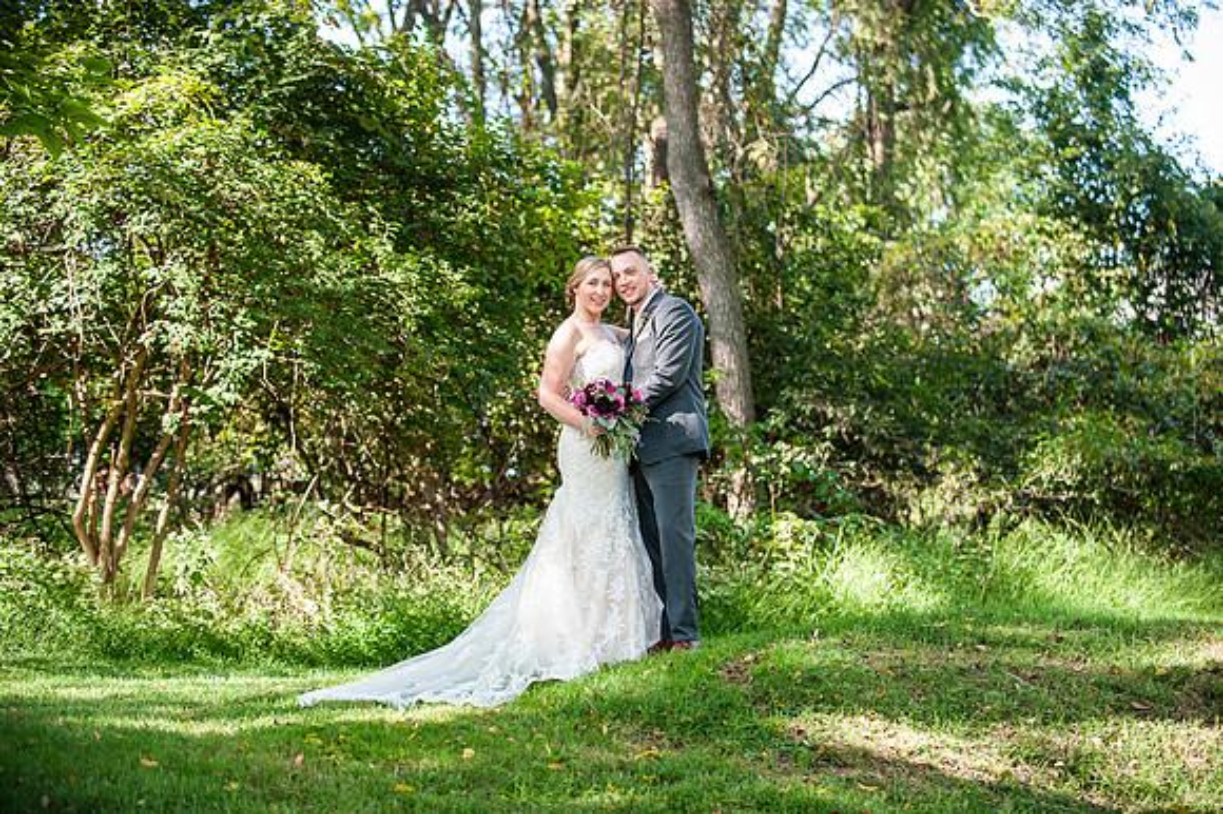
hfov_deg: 24.8
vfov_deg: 16.6
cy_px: 407
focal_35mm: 82
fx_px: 2784
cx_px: 612
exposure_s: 1/320
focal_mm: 82
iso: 400
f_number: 2.8
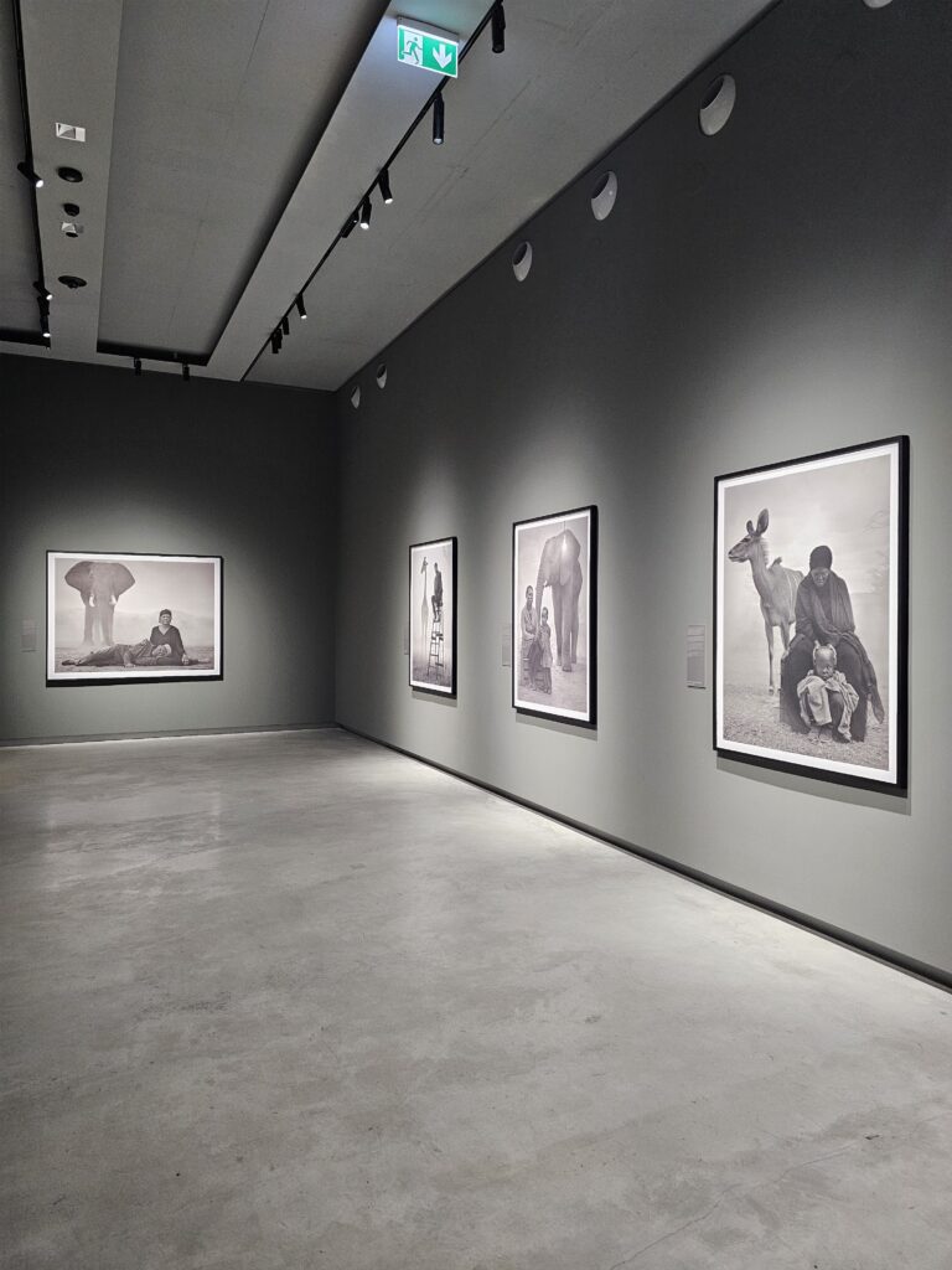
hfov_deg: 58.9
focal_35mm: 23
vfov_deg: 73.9
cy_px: 635
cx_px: 476
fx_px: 843
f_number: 1.7
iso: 500
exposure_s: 1/100
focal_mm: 6.3
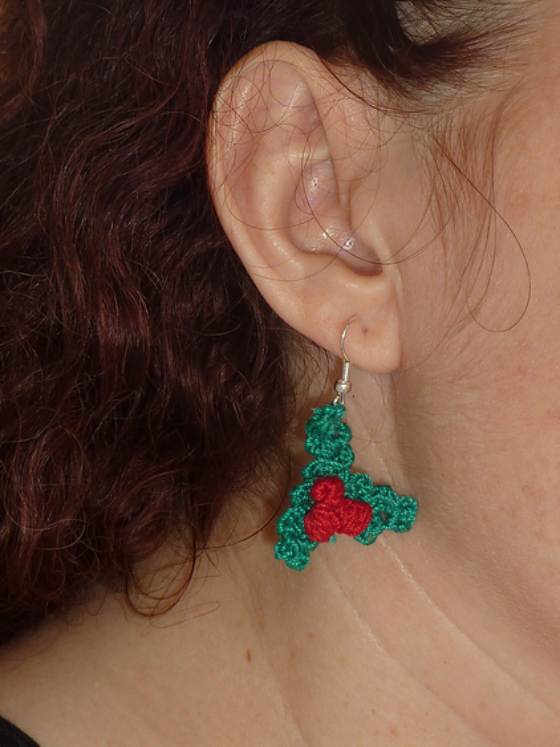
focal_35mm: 91
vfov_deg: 21.5
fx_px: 1964
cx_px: 284
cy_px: 357
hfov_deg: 16.2
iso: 100
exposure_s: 1/30
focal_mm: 9.1
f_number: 3.9
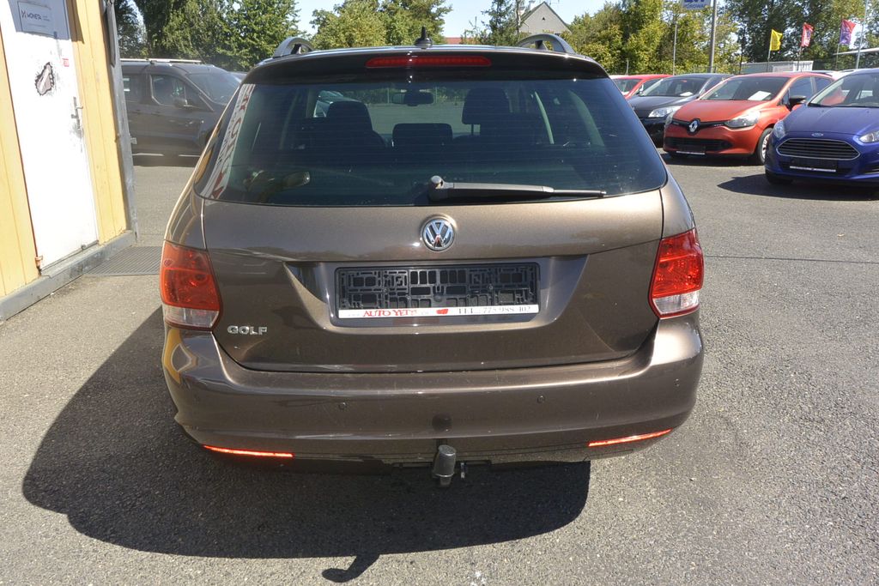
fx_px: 708
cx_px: 440
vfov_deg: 45.0
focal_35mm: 29
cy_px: 293
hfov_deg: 63.7
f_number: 8
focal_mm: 11
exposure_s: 1/250
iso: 160
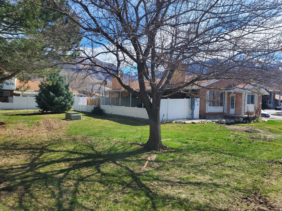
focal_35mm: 26
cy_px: 106
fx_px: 212
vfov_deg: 53.1
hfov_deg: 67.3
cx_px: 141
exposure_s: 1/1076
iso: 50
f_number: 2.4
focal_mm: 4.3
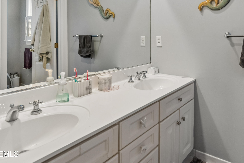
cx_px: 158
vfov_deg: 48.2
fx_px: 169
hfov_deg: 69.9
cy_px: 31
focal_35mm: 25
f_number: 7.1
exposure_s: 1/80
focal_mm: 15
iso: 1000
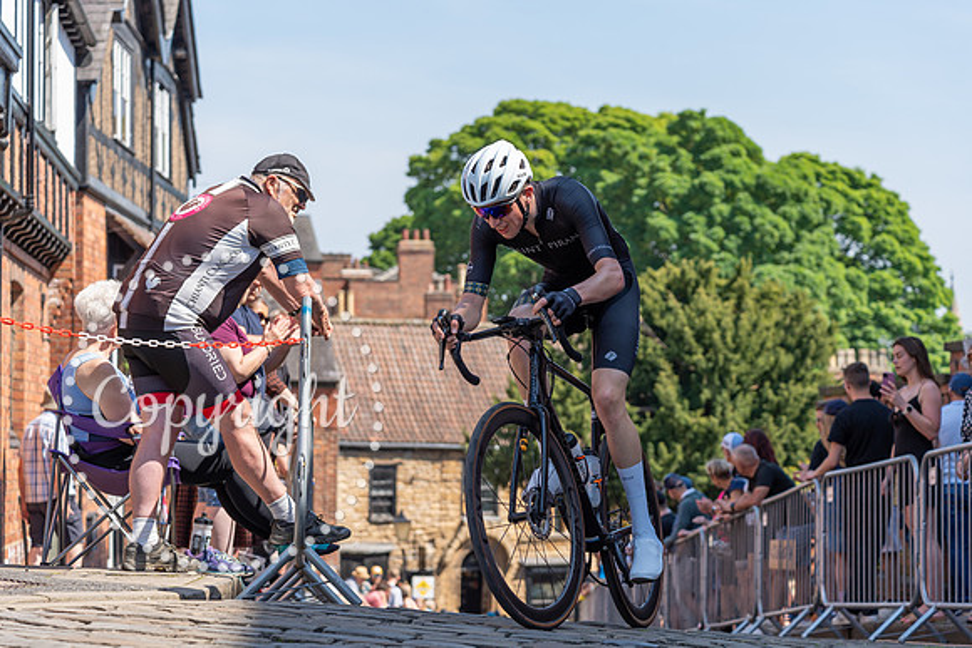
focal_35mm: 82
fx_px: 2218
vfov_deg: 16.6
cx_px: 486
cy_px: 324
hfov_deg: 24.7
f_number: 4
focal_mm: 75
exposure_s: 1/800
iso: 160
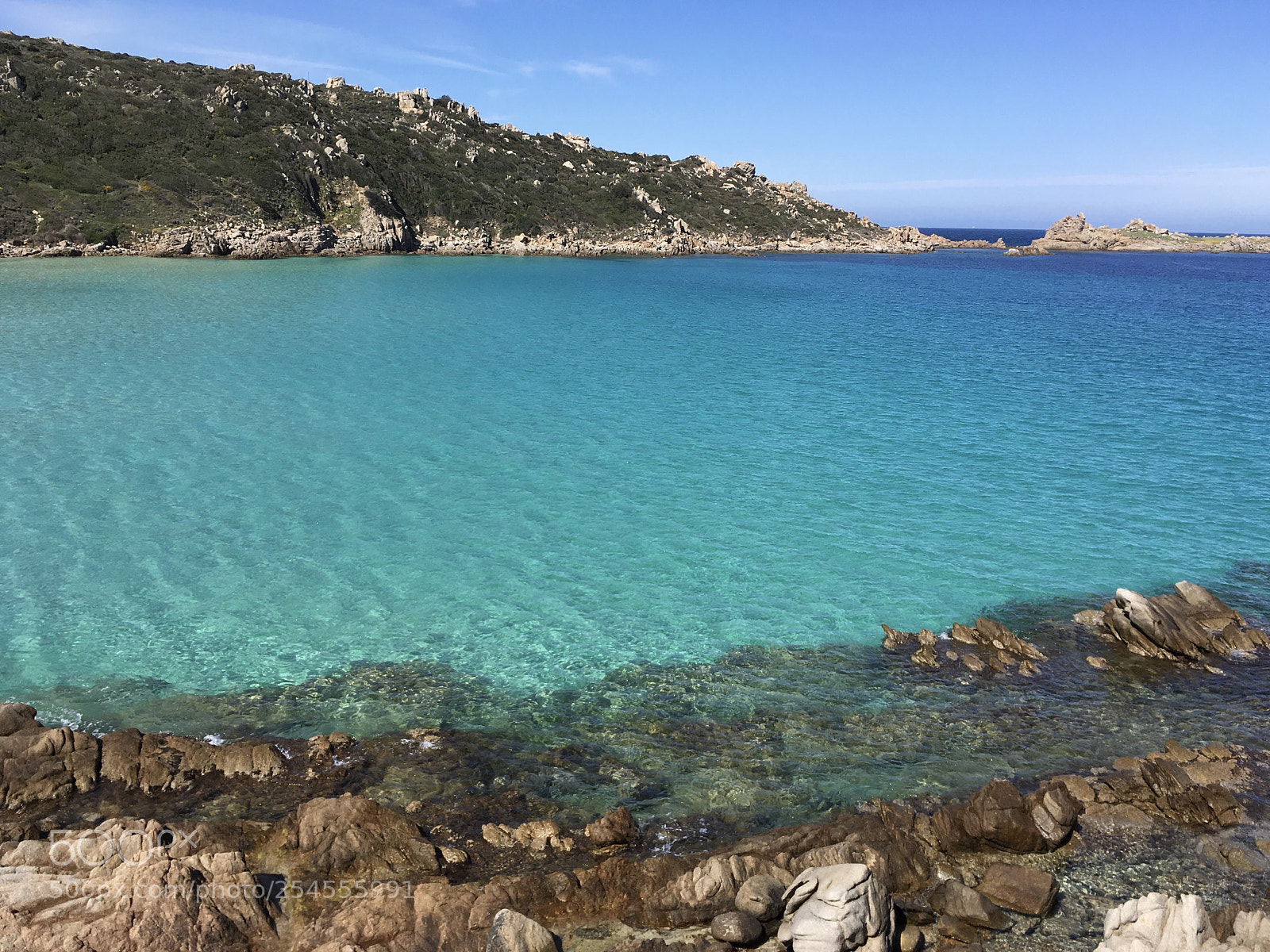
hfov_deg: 61.7
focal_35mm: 29
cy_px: 476
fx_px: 1064
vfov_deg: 48.2
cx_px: 635
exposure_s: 1/2137
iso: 25
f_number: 2.2
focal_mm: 4.15
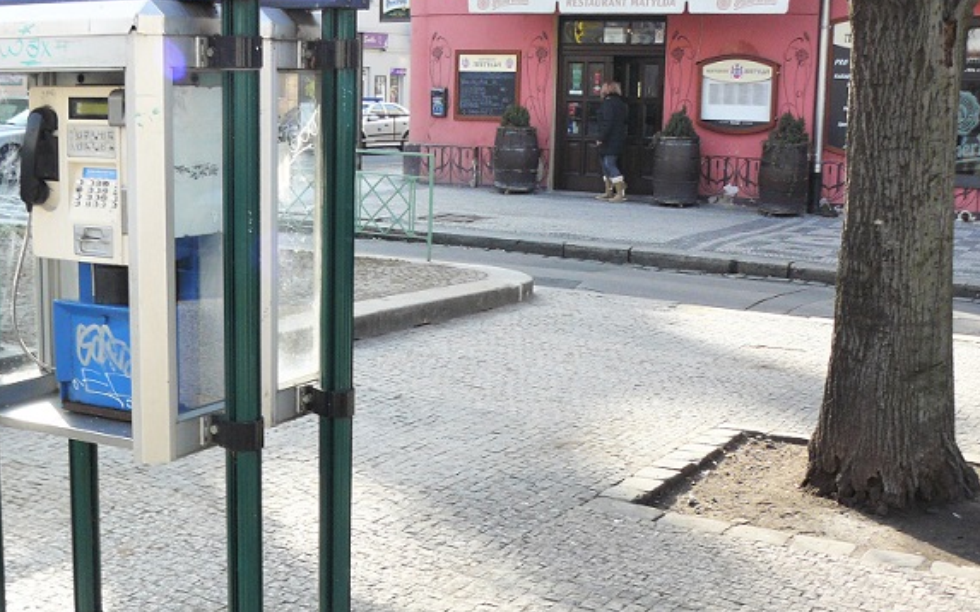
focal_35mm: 52
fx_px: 1389
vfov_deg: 24.8
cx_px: 341
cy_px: 368
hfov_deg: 38.5
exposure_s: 1/125
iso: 100
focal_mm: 6
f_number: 4
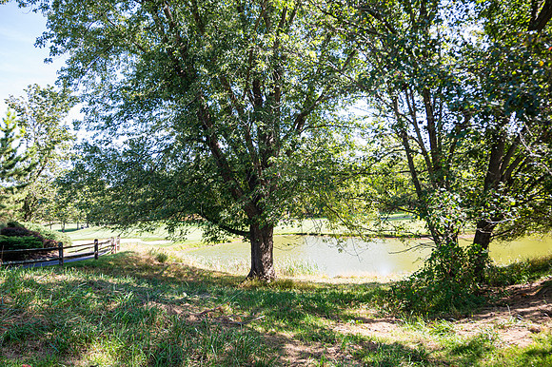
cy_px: 184
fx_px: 406
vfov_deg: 48.7
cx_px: 276
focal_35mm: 26
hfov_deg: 68.4
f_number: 4
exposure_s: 1/250
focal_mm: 24
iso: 200
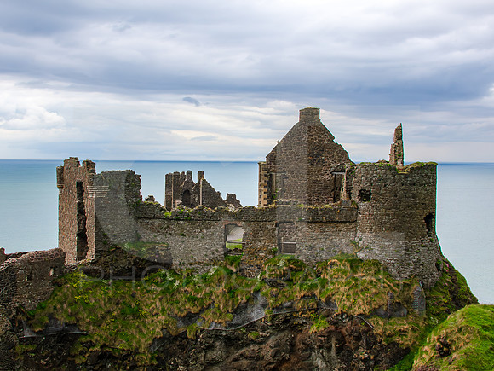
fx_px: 727
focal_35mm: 51
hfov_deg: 37.5
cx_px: 229
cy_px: 185
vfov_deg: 28.6
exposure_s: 1/25
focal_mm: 30
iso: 500
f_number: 18
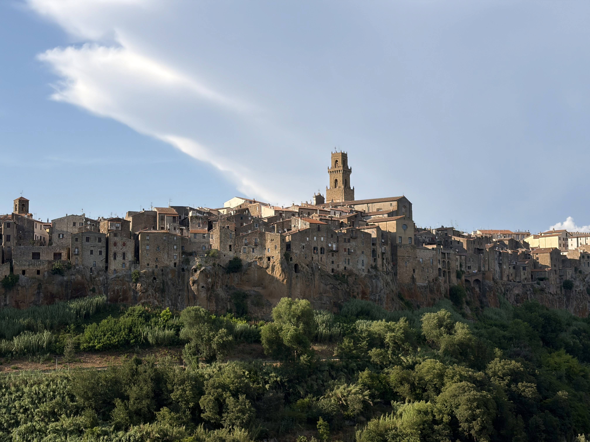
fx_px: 886
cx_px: 295
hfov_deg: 36.8
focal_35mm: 52
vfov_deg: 28.0
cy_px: 221
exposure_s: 1/3831
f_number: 1.6
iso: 40
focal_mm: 5.96
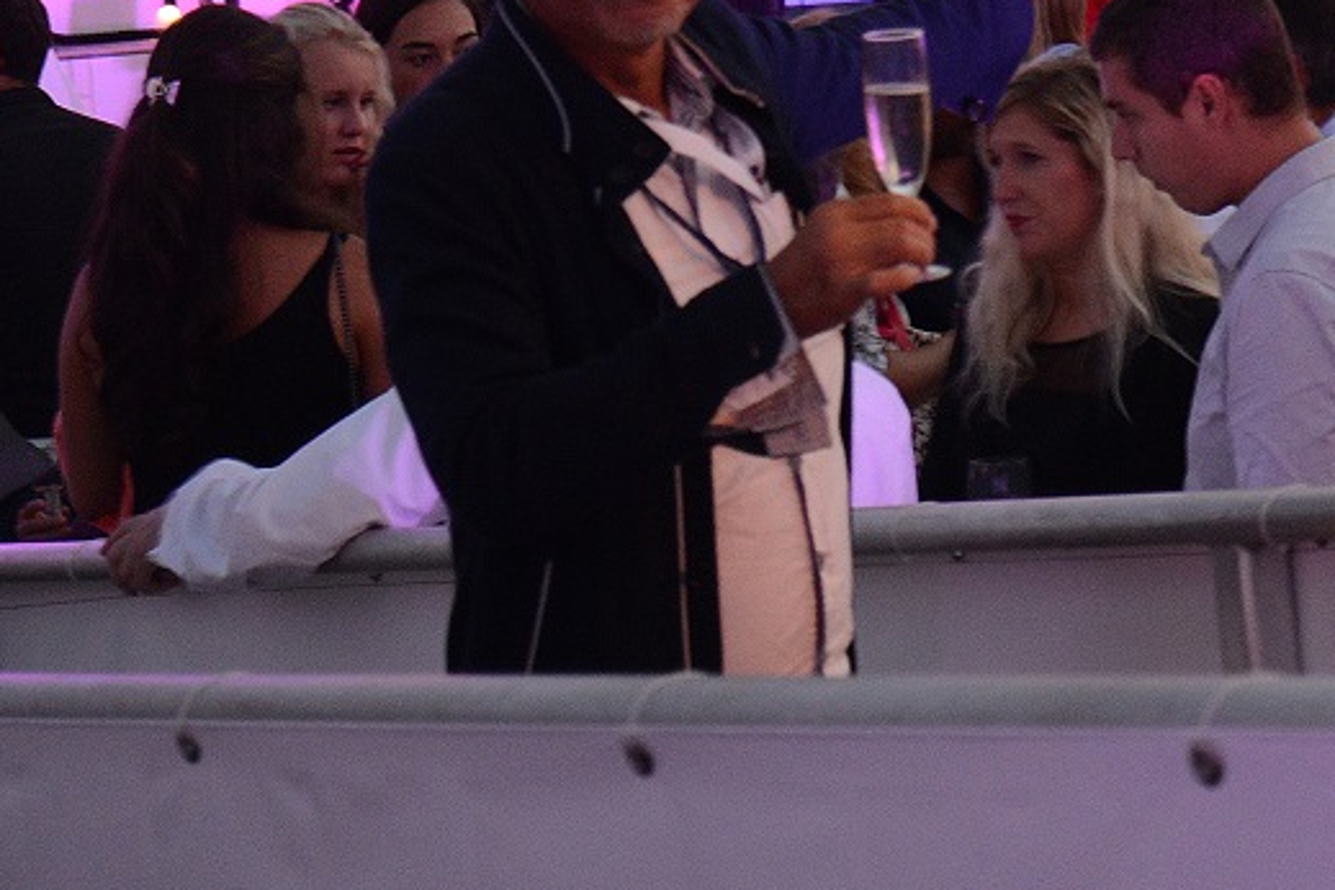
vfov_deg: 8.9
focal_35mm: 153
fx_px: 5673
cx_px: 1395
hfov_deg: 13.2
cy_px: -42
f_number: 4.2
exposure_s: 1/20
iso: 1600
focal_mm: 44
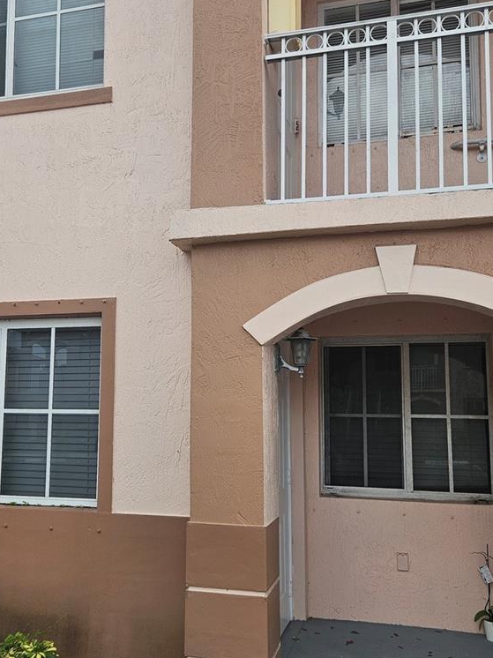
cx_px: 204
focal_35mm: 37
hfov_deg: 38.5
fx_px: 703
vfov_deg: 50.1
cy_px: 340
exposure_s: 1/1044
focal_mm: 5.4
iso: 25
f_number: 1.8
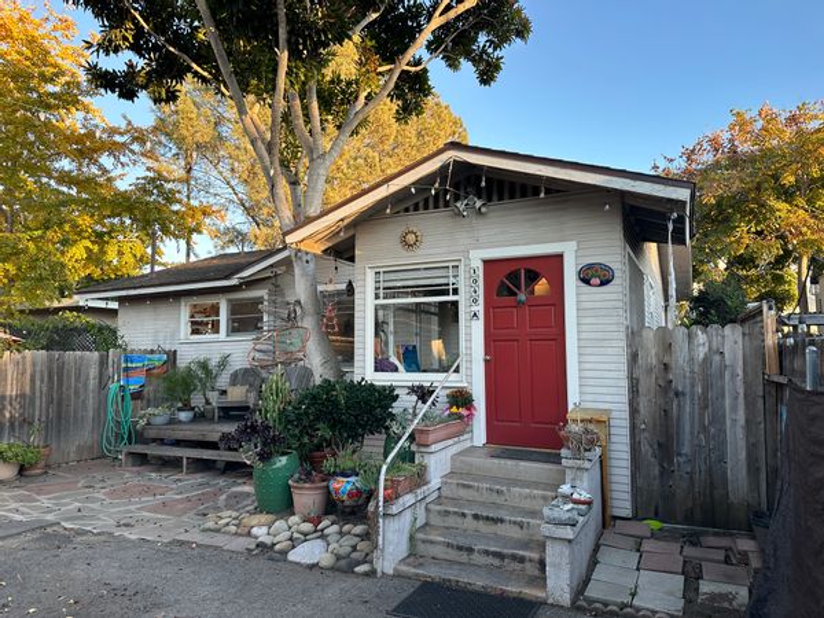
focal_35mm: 24
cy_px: 309
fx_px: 571
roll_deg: -0.1
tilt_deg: +4.4
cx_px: 412
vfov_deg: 56.8
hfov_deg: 71.6
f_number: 1.78
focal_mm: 6.86
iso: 80
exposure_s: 1/331
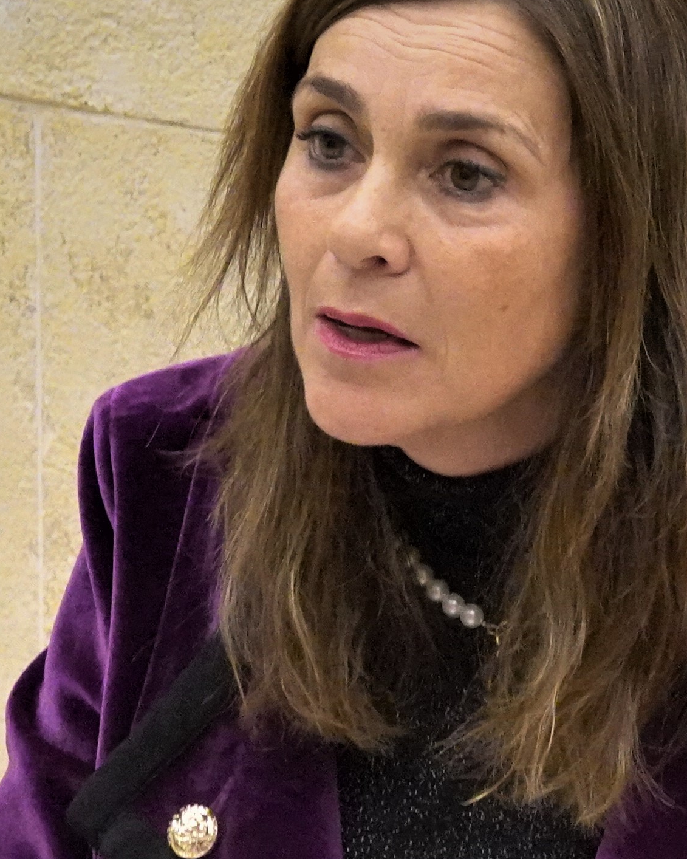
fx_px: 19115
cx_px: 550
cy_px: 792
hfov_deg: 2.1
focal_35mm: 752
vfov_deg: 2.6
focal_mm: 75.77
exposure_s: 1/80
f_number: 4
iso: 2500
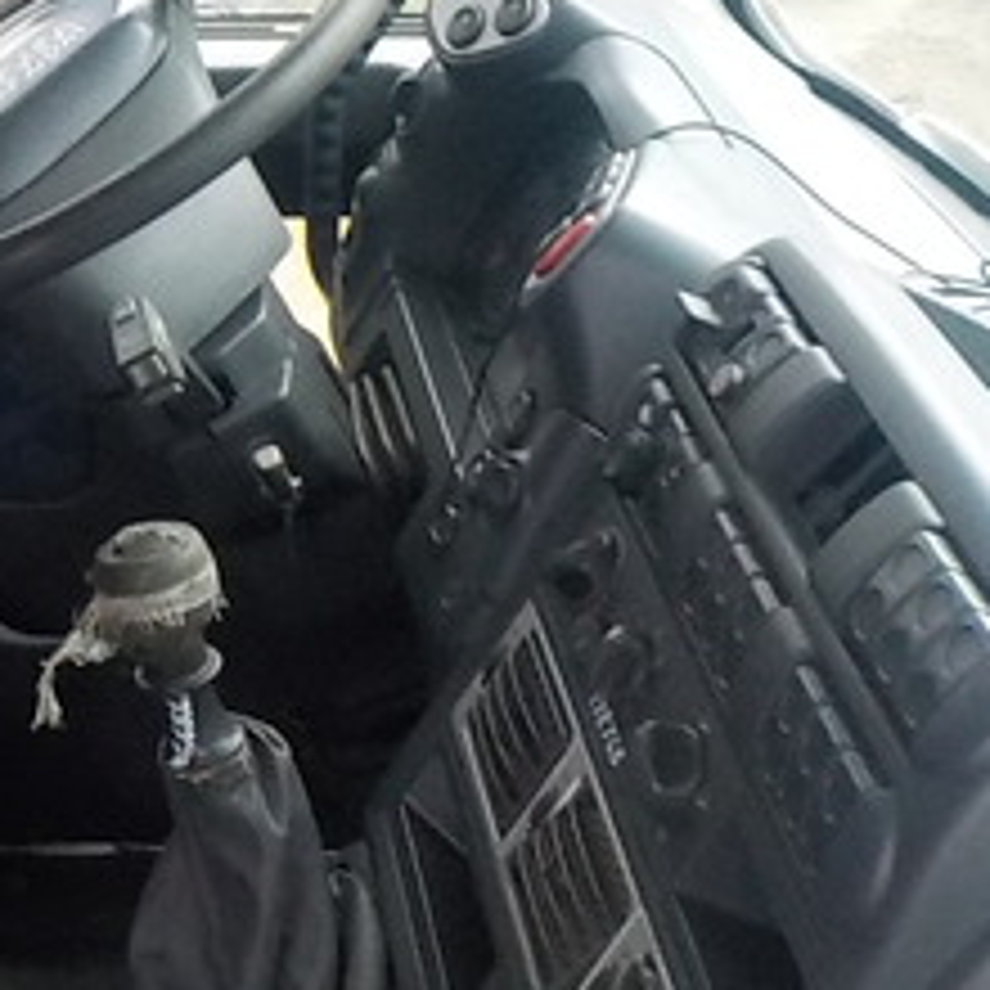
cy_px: 18
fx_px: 2491
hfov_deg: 20.0
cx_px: -405
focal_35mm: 77
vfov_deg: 21.7
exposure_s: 1/15
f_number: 3.3
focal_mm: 4.1
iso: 560
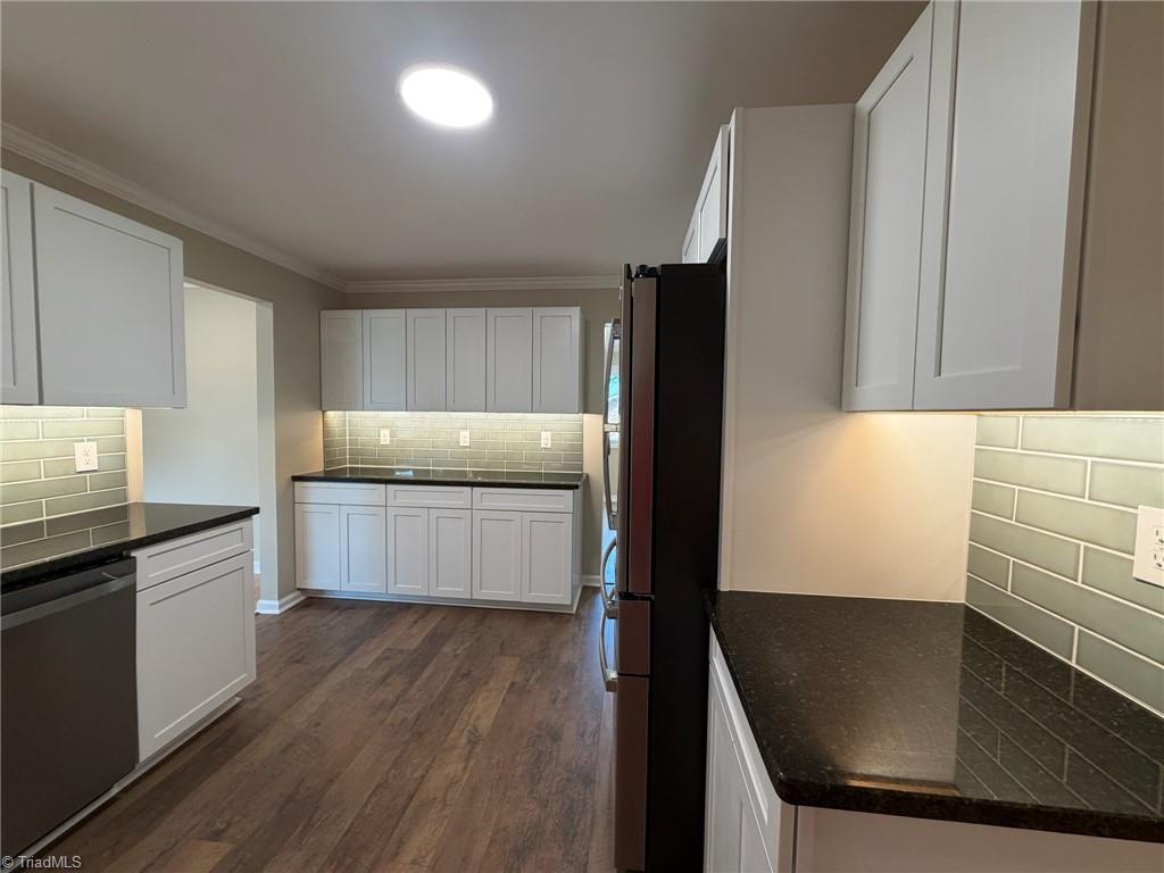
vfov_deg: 85.7
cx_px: 582
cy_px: 436
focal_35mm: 14
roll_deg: -0.2
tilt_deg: -2.8
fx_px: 471
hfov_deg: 102.1
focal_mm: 2.22
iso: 250
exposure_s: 1/120
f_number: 2.2
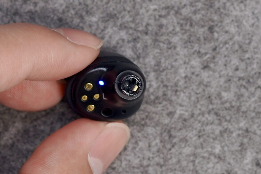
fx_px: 362
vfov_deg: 27.0
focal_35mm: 50
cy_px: 87
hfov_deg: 39.6
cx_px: 130
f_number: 4.5
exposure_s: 1/60
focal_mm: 50
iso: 500
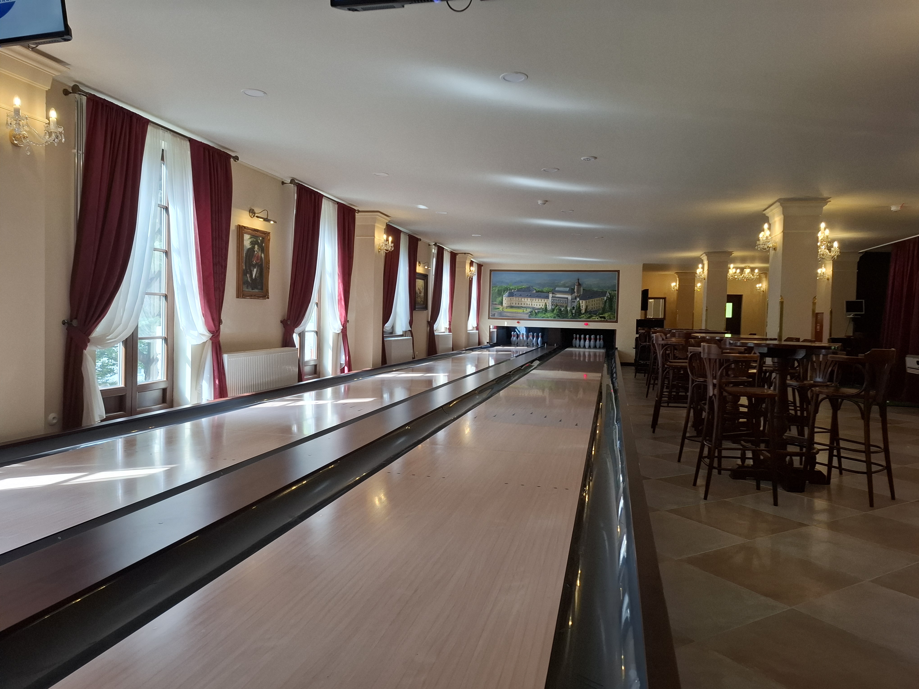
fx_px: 611
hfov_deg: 73.9
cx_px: 460
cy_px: 344
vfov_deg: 58.9
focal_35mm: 23
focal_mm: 5.54
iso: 64
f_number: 1.8
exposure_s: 1/100
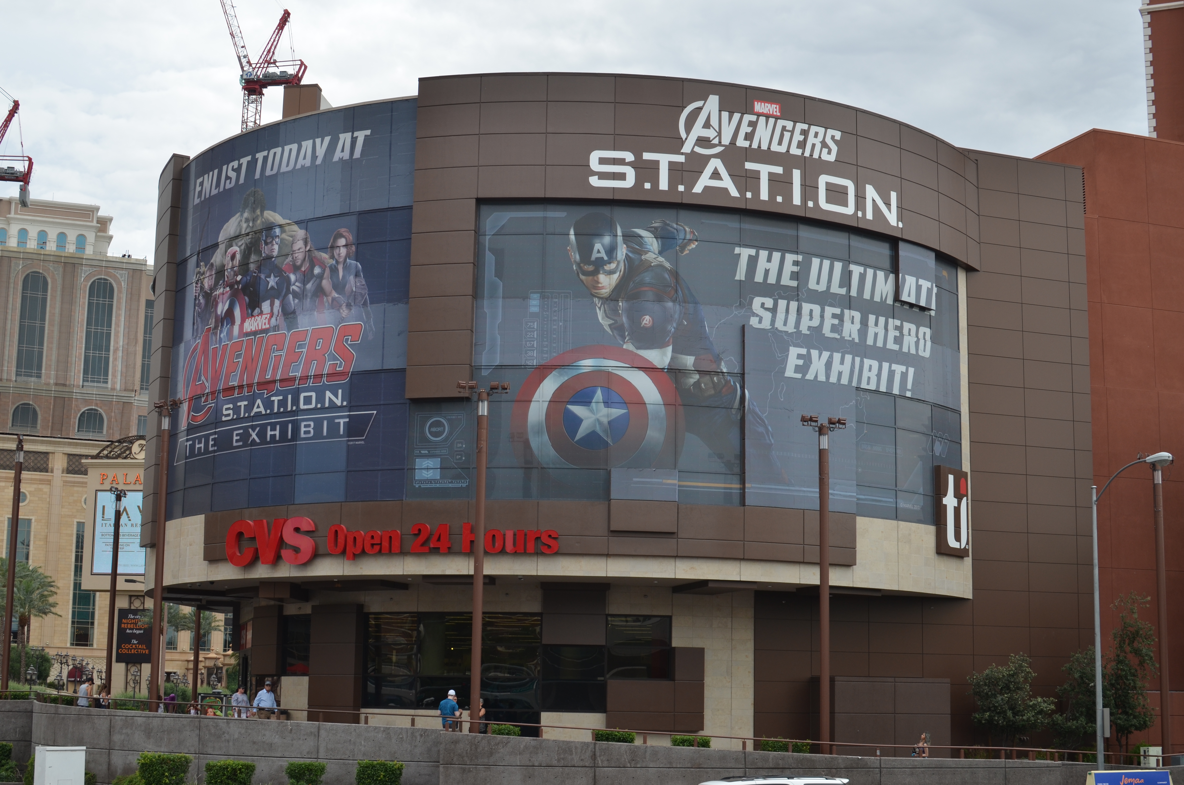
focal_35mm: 52
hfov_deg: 37.9
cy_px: 392
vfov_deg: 25.6
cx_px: 592
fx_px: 1723
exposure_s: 1/250
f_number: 8
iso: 160
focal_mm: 35
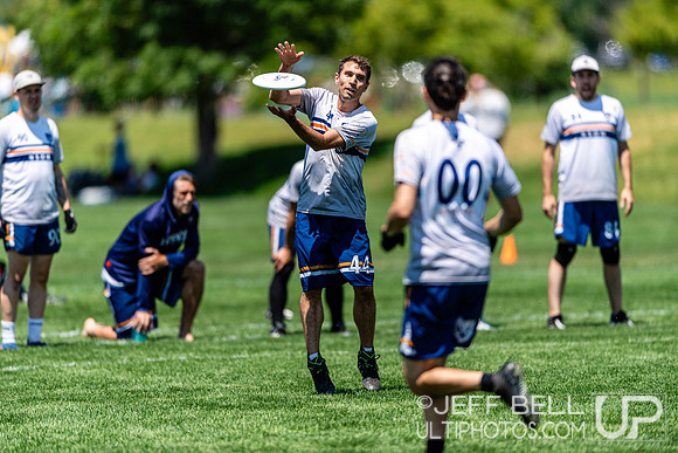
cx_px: 339
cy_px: 226
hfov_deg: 5.2
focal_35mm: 400
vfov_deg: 3.4
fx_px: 7535
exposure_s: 1/2500
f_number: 2.8
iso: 100
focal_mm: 400
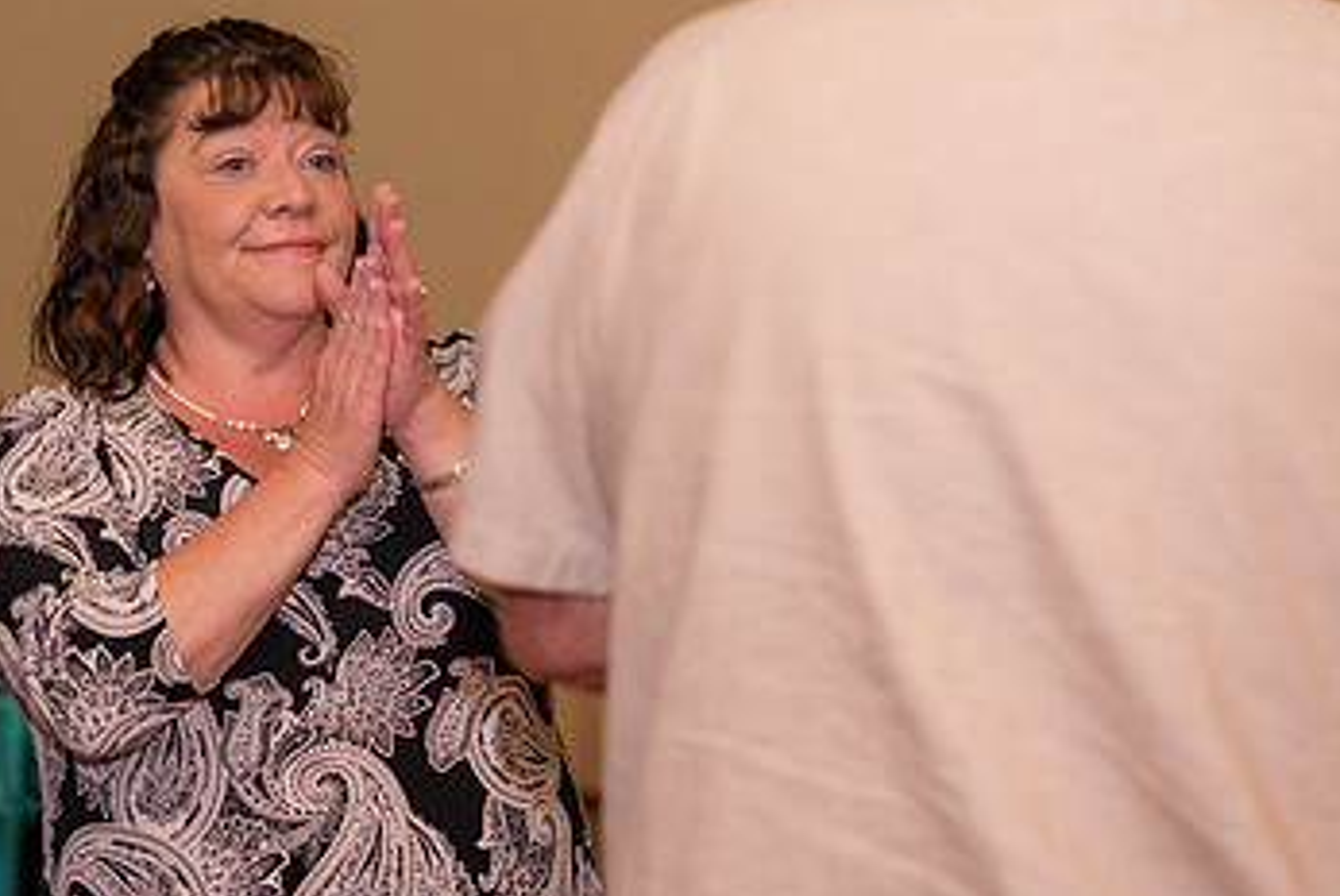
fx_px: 5290
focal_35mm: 142
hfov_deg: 14.4
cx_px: 367
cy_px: 272
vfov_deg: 9.7
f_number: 3.2
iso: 640
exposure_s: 1/250
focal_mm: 85
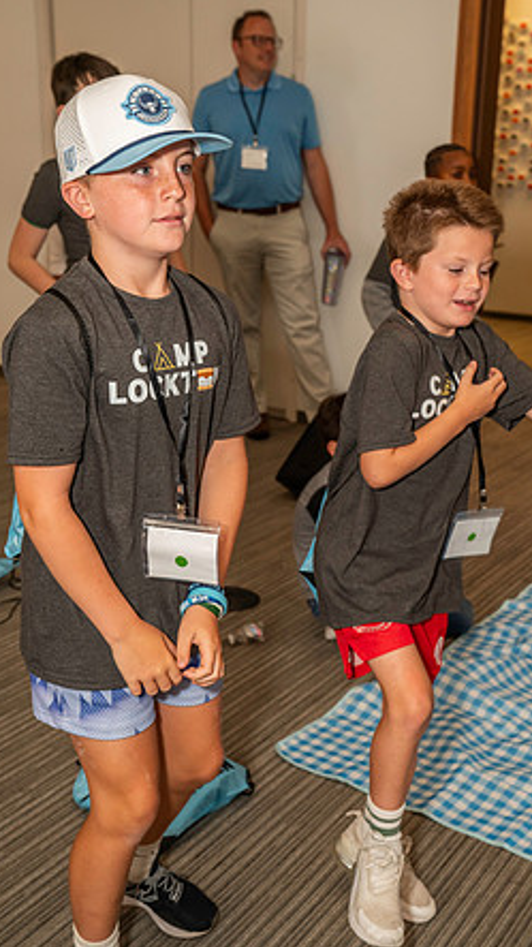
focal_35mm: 49
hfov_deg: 24.4
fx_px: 1230
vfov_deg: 42.1
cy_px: 477
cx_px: 308
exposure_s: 1/200
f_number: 5.6
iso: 1600
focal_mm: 46
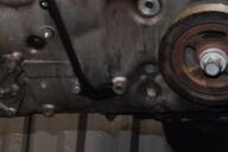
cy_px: 14
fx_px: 652
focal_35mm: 103
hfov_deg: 19.5
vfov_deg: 13.2
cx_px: 204
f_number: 5
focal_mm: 22
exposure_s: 1/60
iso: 800
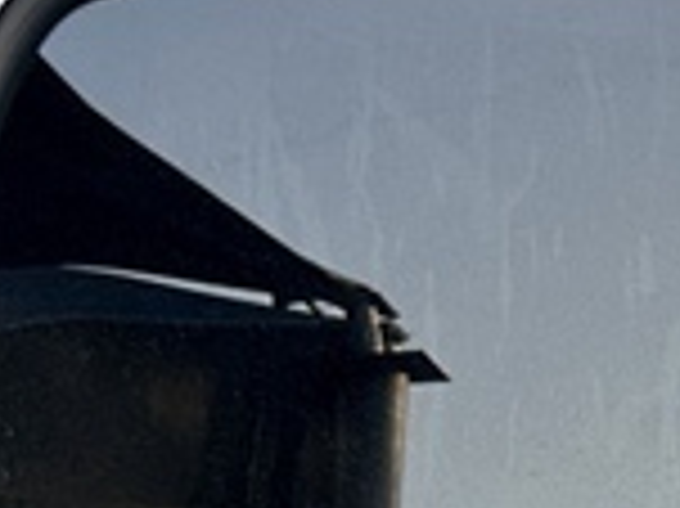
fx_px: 3199
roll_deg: -1.2
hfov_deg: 11.5
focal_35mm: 163
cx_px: 1099
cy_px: 1052
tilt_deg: -9.6
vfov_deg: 8.6
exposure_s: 1/745
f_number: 1.78
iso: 80
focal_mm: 6.86
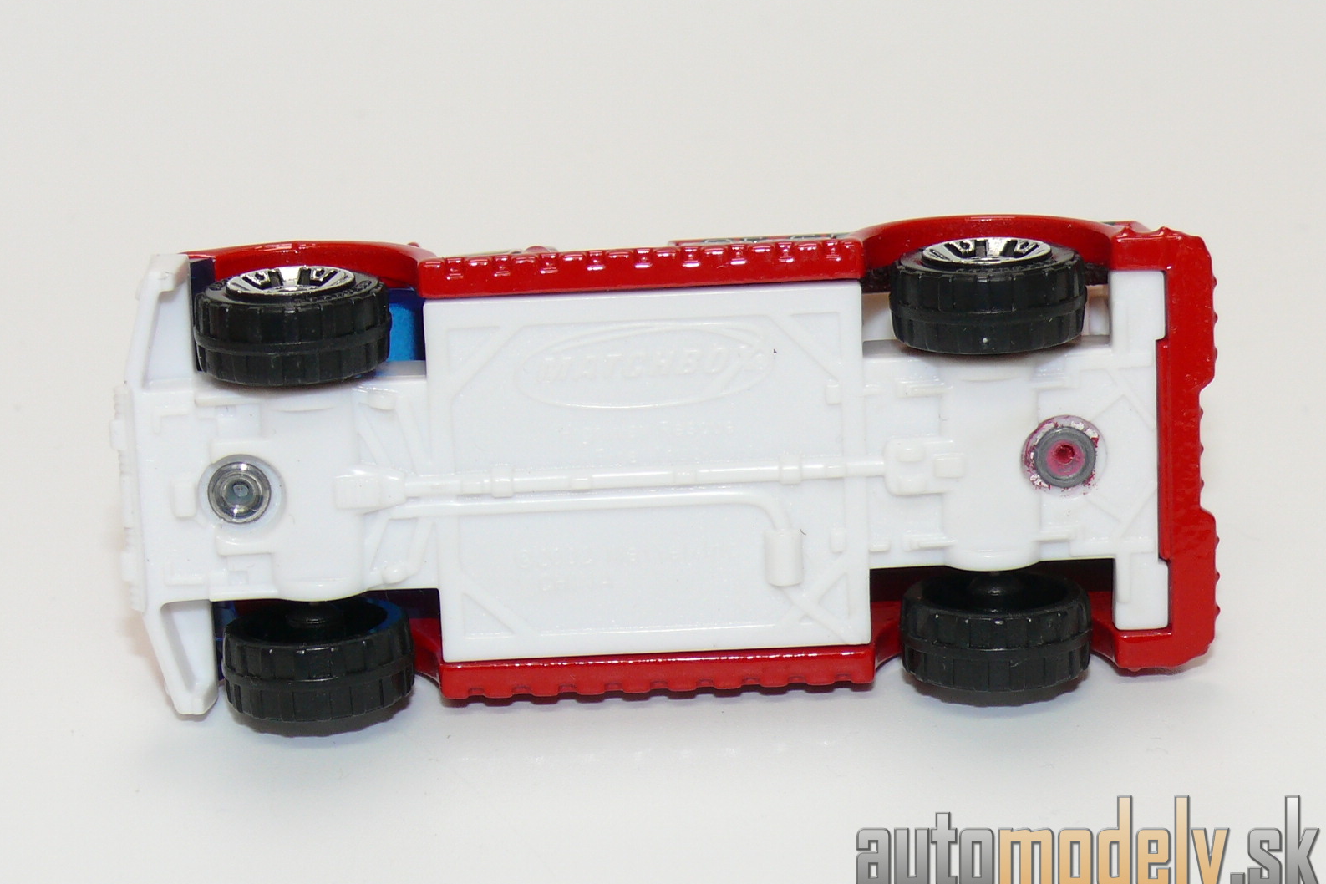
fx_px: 3978
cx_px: 663
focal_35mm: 108
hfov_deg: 18.9
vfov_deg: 12.7
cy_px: 422
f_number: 4
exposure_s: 1/30
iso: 100
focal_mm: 13.4
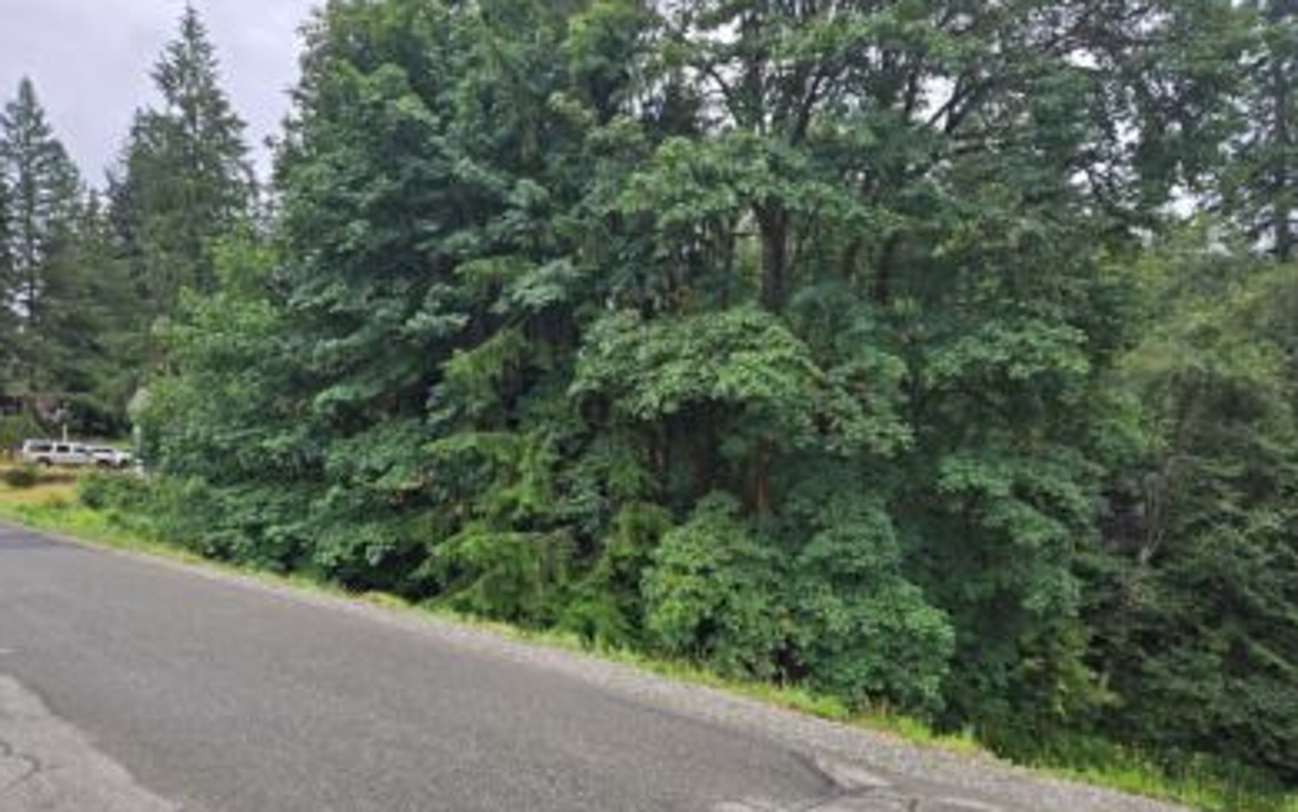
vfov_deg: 49.1
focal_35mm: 25
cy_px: 469
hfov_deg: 72.5
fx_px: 885
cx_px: 636
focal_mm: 5.4
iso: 25
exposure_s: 1/366
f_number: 1.8
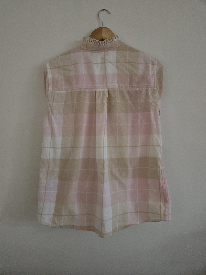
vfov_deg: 73.9
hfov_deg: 58.9
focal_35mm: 23
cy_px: 138
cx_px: 103
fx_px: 182
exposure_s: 1/60
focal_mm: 5.4
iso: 1250
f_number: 1.8
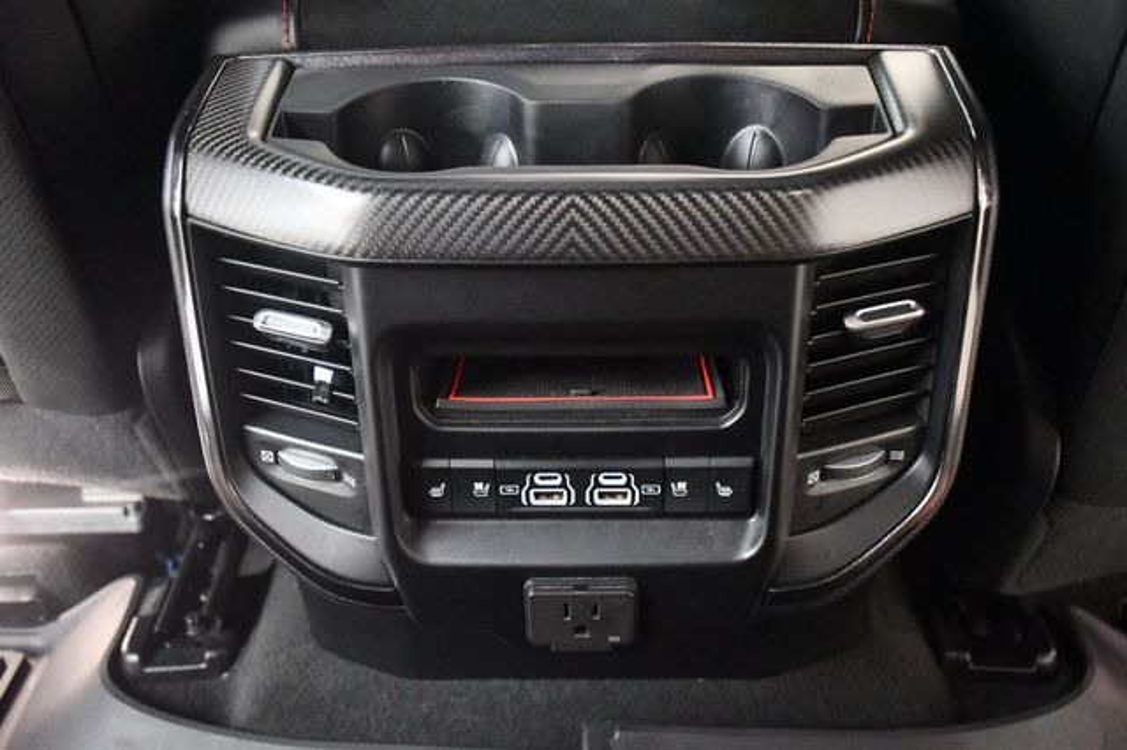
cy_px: 375
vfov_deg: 33.4
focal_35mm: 40
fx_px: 1252
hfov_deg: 48.5
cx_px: 564
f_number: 4
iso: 12800
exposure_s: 1/60
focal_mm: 27
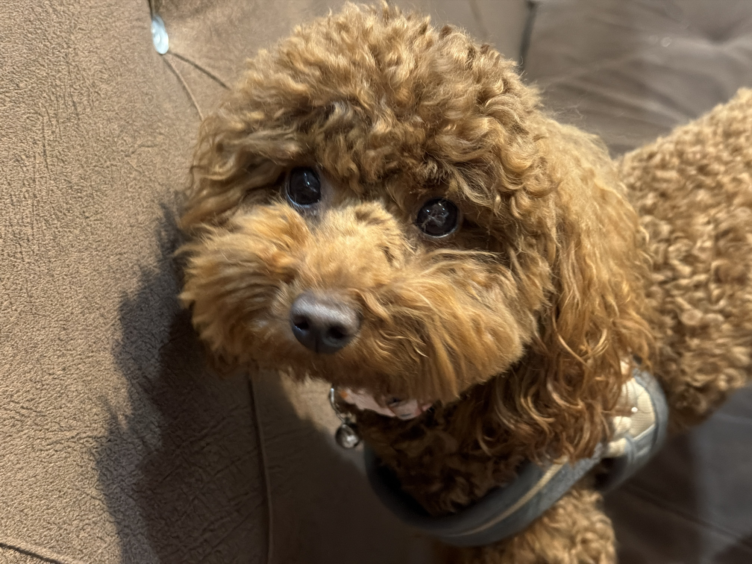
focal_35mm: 48
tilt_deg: -31.1
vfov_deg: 30.3
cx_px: 376
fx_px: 1043
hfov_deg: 39.7
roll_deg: +13.5
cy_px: 282
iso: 640
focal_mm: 6.76
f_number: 1.78
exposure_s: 1/25
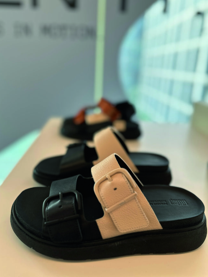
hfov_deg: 54.9
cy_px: 133
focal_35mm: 25
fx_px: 200
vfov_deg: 69.4
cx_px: 100
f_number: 1.78
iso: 80
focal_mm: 6.86
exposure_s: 1/121
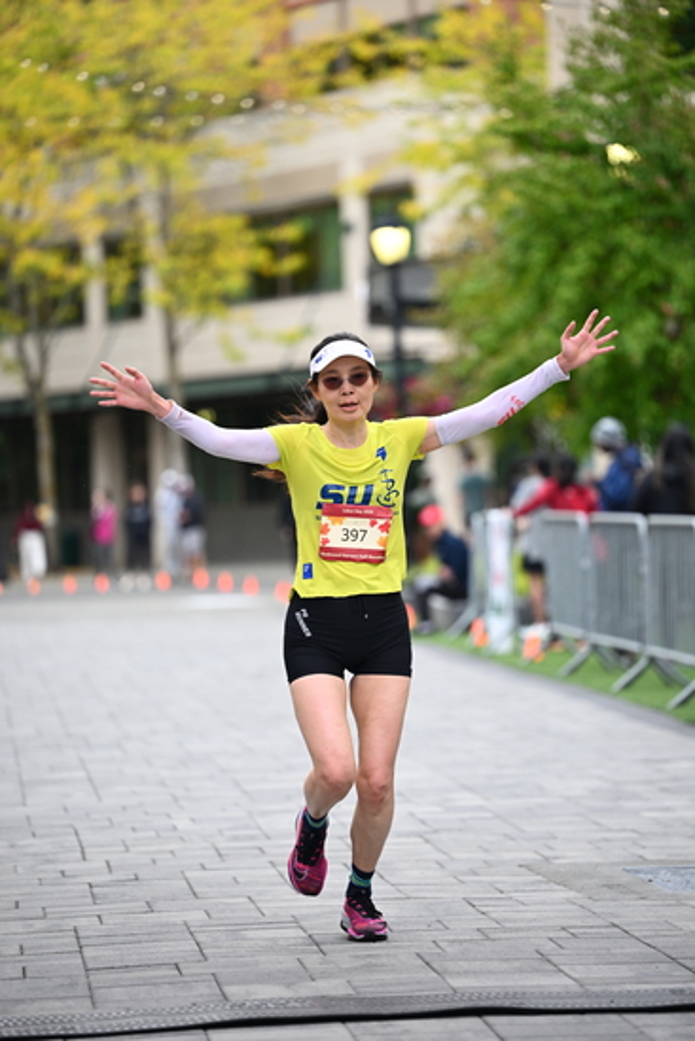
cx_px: 348
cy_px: 520
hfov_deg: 9.2
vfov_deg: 13.7
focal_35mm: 150
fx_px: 4341
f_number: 2.8
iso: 1000
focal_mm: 150
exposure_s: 1/1600
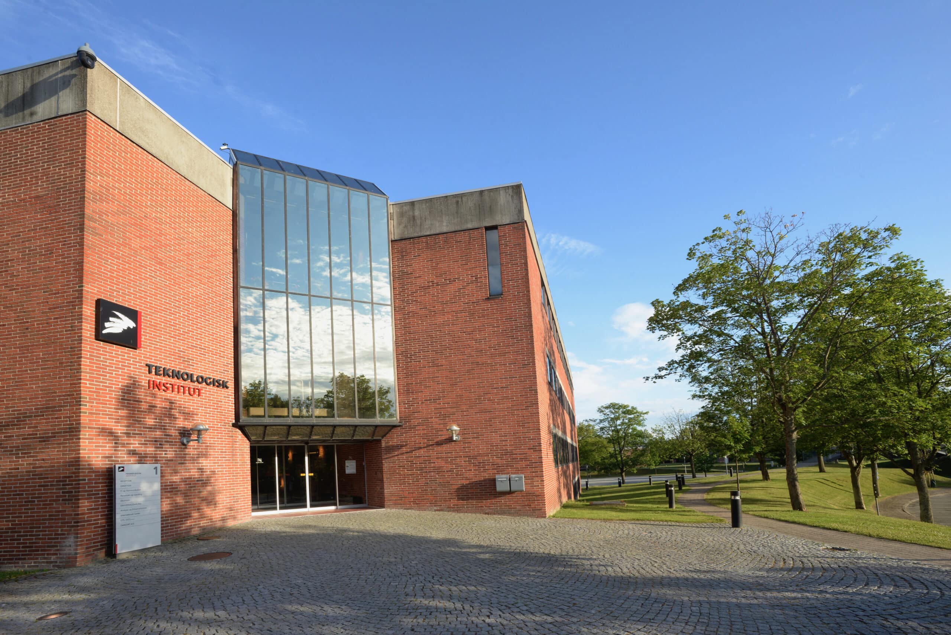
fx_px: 476
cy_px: 318
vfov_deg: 67.4
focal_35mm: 18
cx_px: 476
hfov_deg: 90.0
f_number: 18
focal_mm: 18
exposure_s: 1/80
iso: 320
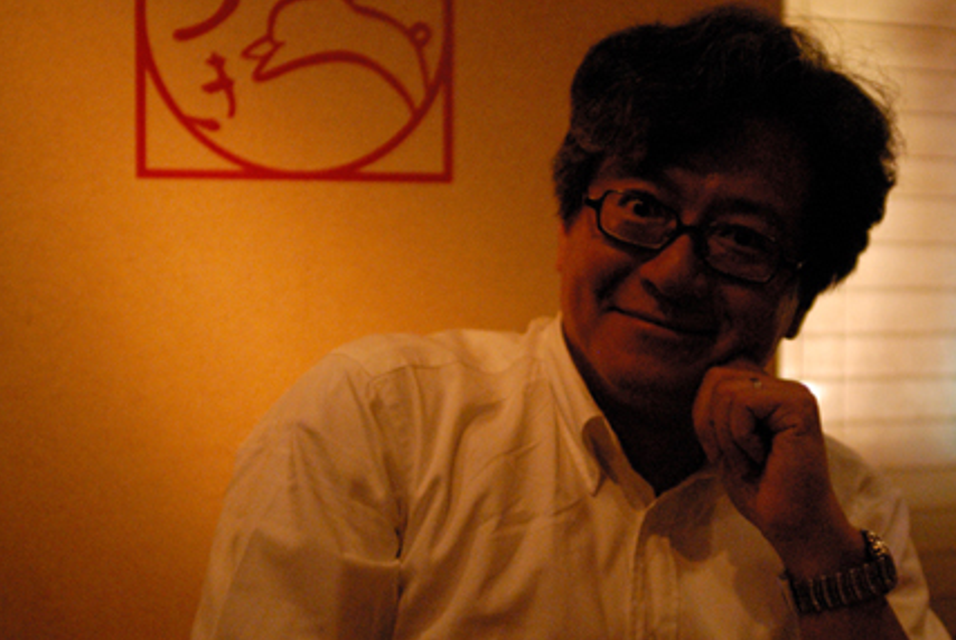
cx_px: 652
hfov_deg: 31.6
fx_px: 1675
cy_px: 314
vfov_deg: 21.6
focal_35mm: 63
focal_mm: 28
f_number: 1.4
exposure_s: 1/90
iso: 1600
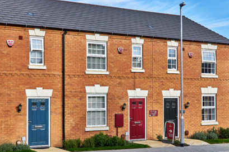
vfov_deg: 25.5
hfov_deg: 37.5
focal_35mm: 53
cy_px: 88
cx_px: 103
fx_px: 337
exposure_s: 1/1600
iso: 100
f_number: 2.8
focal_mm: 30
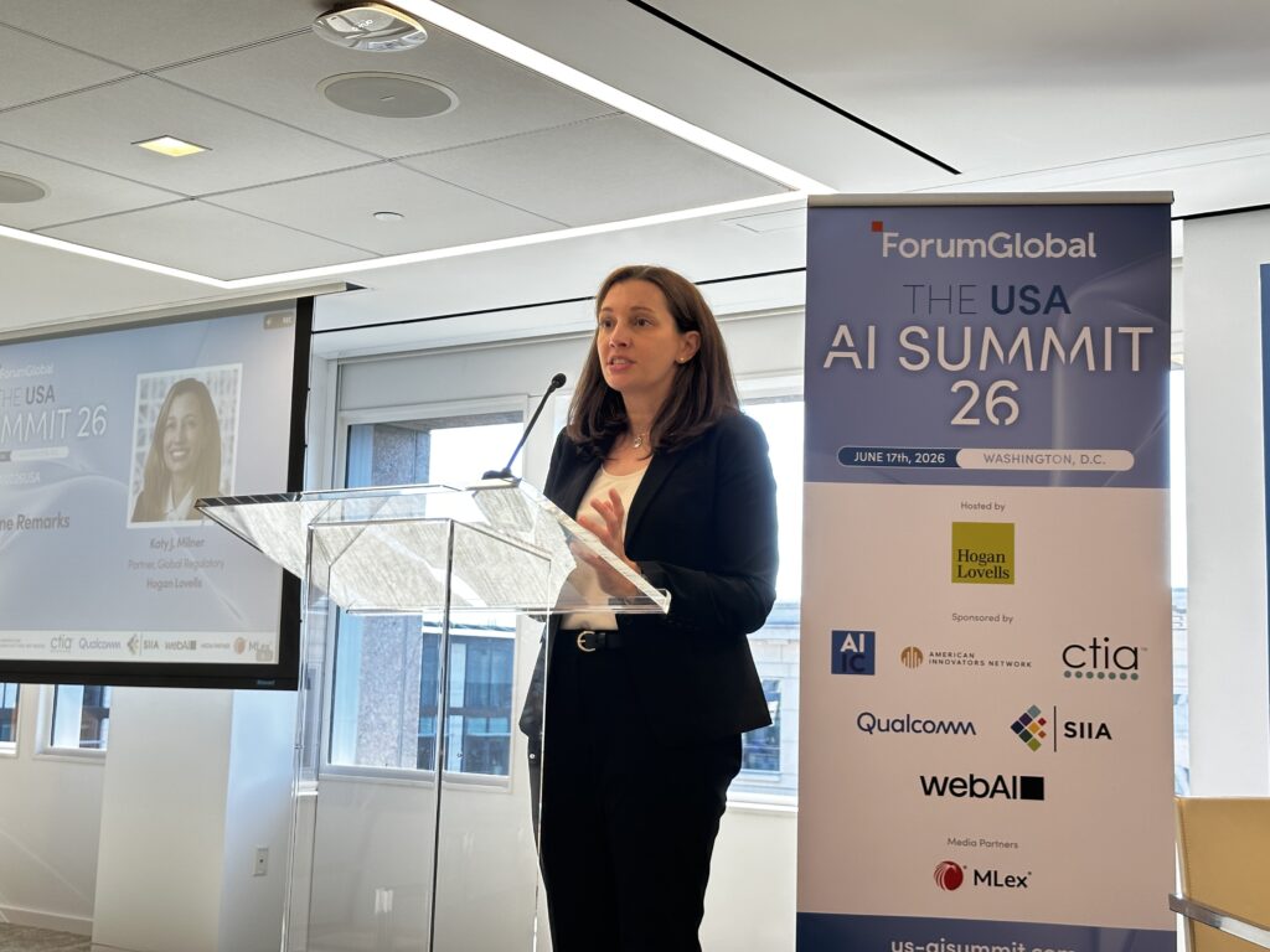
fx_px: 1761
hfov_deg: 39.7
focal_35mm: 48
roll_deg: -1.7
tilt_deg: +7.1
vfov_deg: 30.3
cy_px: 476
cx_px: 635
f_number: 1.78
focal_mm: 6.86
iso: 50
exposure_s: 1/100
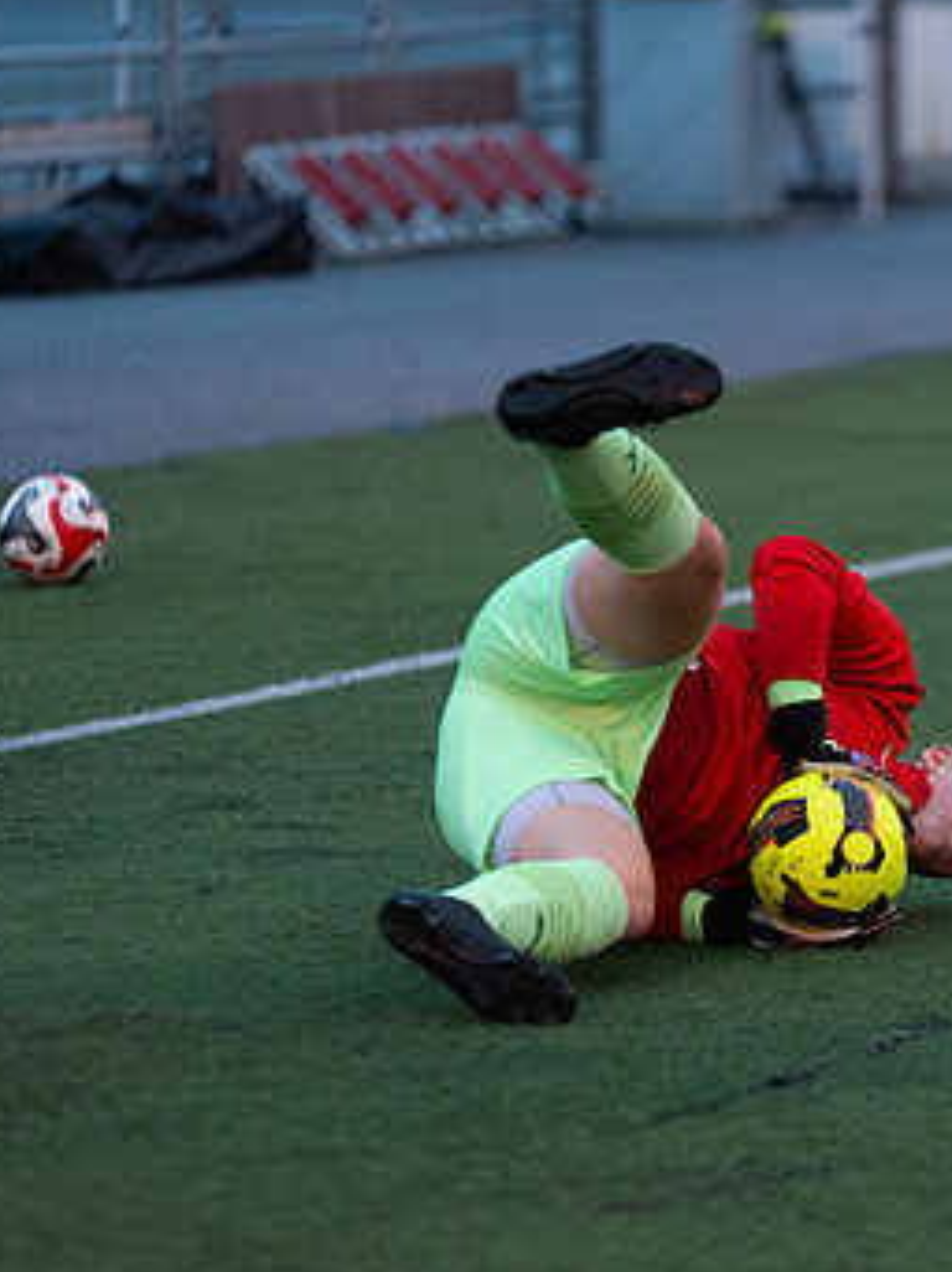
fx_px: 11969
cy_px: 580
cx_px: 874
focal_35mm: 326
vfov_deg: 6.1
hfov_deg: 4.5
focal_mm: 200
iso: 3200
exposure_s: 1/640
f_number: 3.2
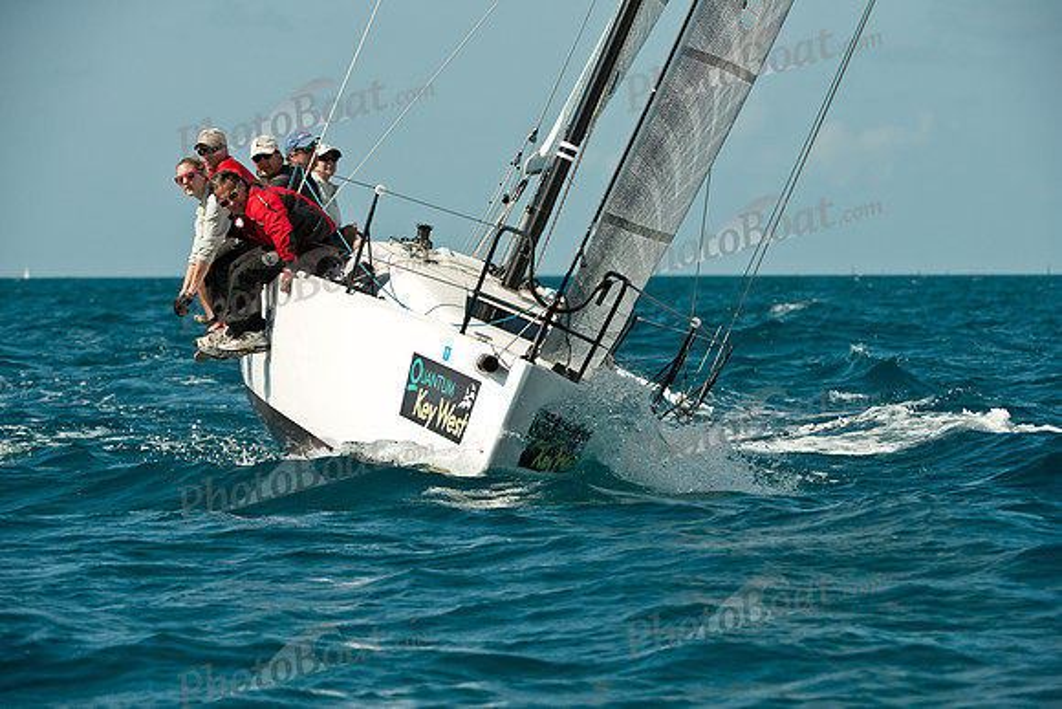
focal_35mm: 201
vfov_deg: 6.8
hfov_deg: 10.2
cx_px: 531
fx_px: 5942
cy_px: 354
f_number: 10
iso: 400
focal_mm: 200
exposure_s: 1/1250
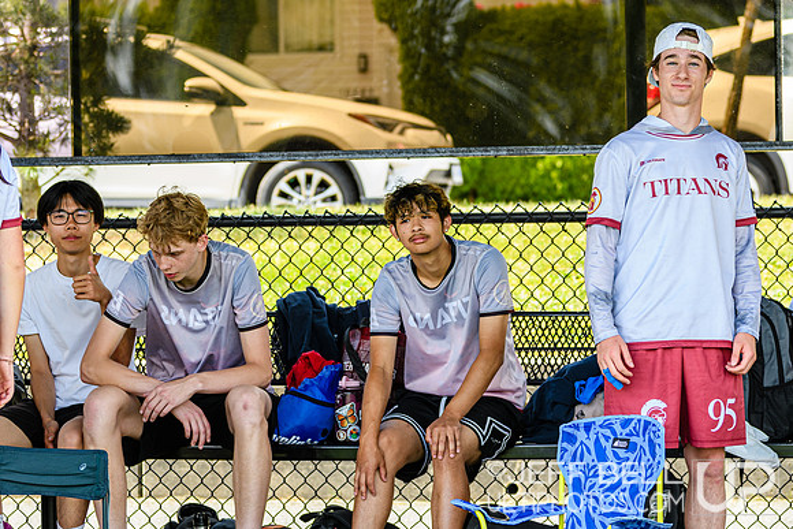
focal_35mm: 131
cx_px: 483
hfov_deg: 15.7
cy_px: 292
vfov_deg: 10.5
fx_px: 2880
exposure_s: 1/400
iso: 200
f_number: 3.2
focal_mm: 70
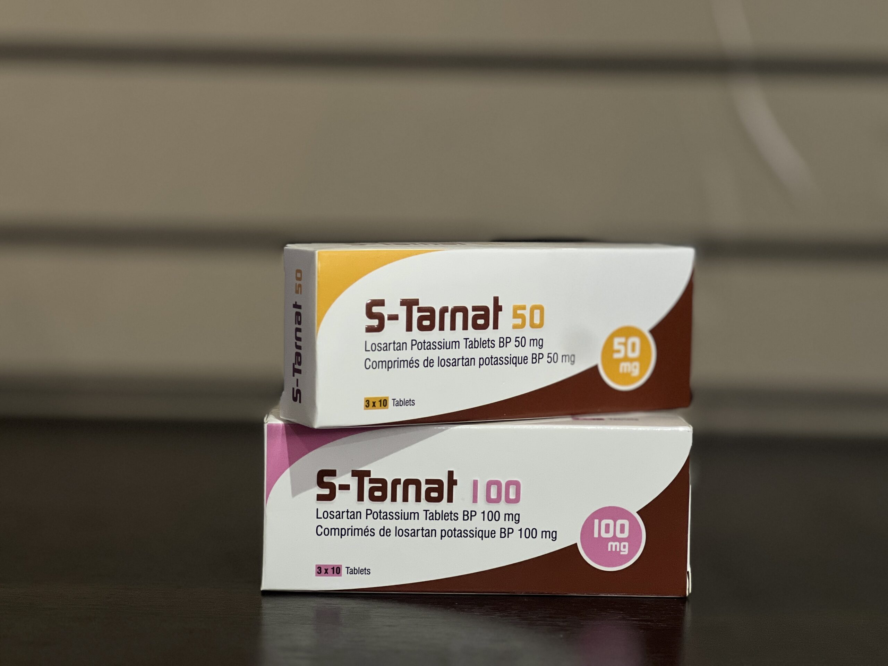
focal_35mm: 77
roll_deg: -1.4
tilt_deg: -6.7
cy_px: 333
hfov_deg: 25.3
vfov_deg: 19.1
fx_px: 1975
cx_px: 444
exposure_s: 1/40
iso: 250
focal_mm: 9
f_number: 2.8
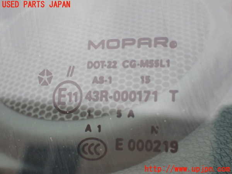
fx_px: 516
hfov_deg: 25.3
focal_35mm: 77
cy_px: 87
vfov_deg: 19.1
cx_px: 116
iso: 800
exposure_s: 1/320
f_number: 4.1
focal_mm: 13.65
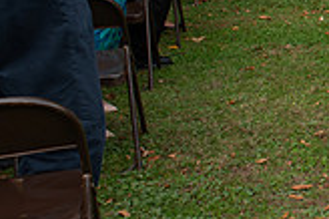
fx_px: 895
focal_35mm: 98
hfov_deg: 17.5
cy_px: -74
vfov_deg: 13.4
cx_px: 563
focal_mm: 24
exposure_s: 1/200
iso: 400
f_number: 6.3
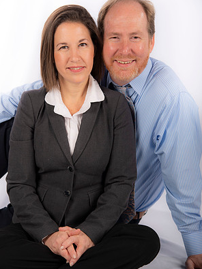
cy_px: 131
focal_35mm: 82
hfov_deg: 18.0
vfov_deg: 23.8
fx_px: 638
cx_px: 101
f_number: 5.6
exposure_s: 1/200
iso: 100
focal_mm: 75
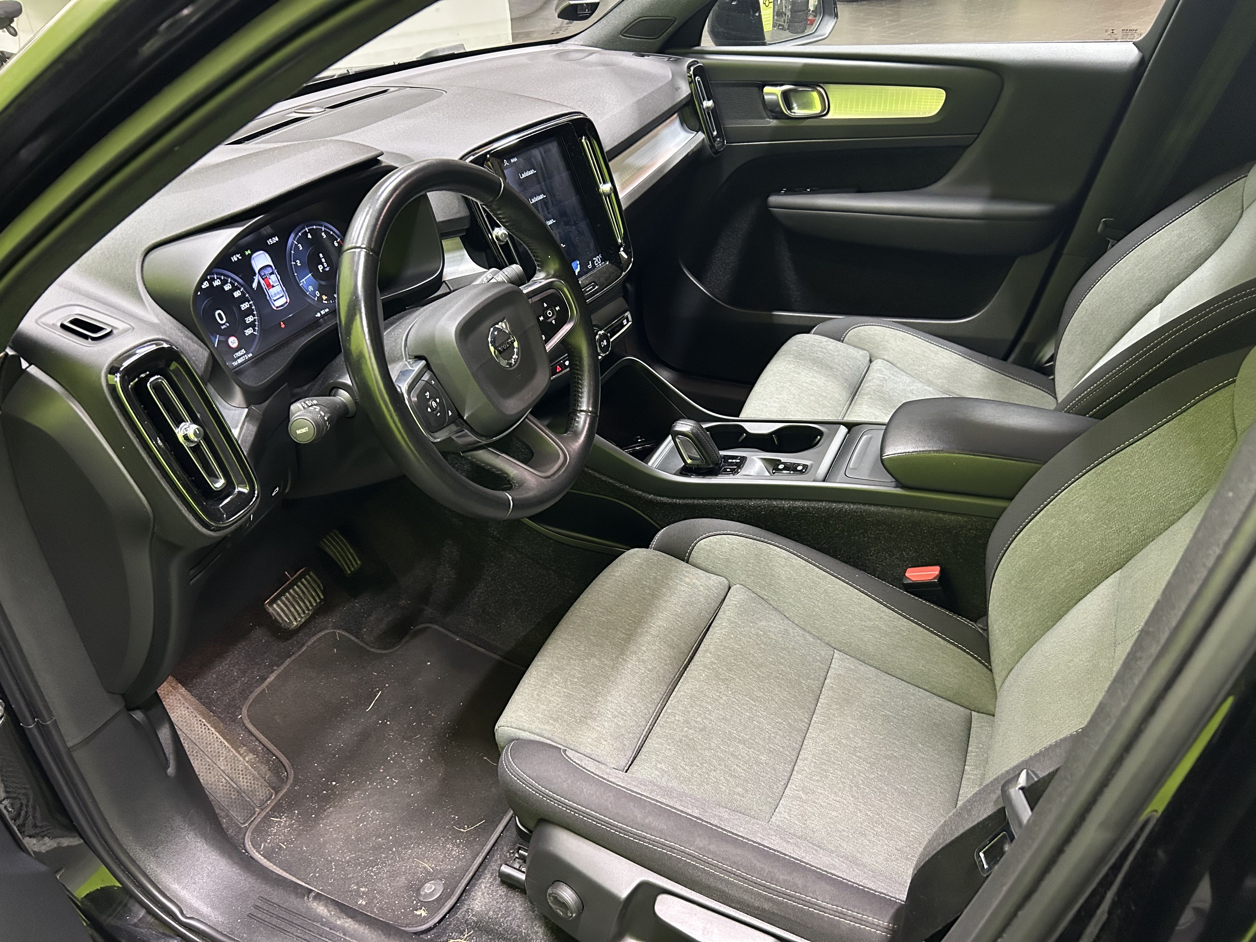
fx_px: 943
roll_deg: +2.0
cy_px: 471
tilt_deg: -34.2
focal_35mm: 26
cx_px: 628
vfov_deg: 53.1
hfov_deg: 67.3
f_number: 1.5
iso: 400
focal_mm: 5.7
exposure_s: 1/40
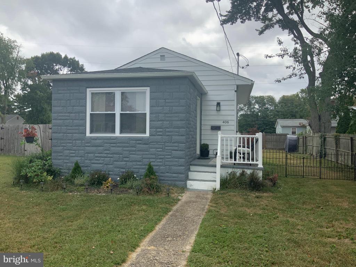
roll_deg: -0.2
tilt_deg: +1.7
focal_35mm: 29
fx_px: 298
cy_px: 134
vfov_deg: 48.2
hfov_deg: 61.7
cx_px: 178
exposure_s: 1/1342
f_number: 1.8
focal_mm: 3
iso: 16
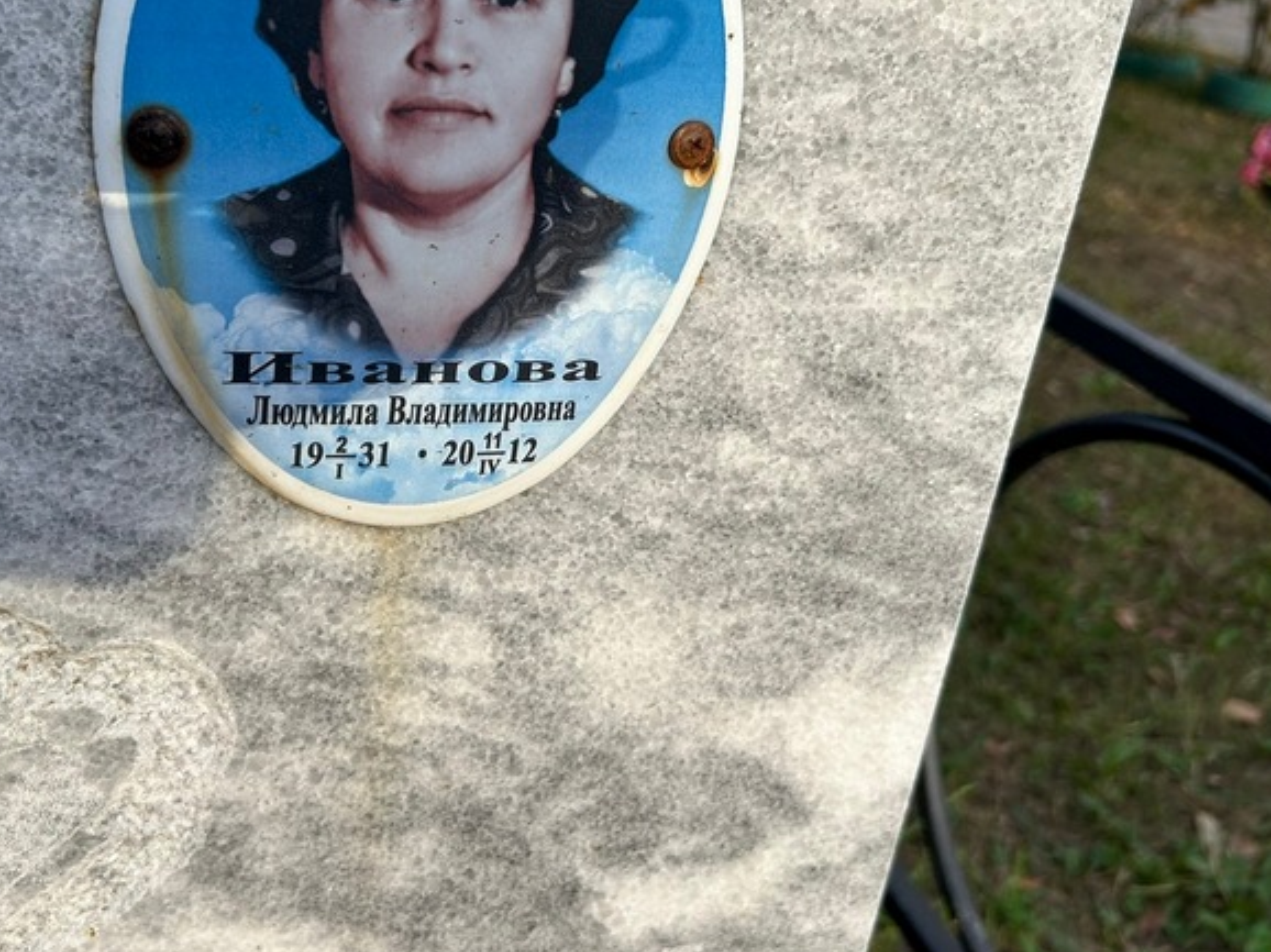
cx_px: 493
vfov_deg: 39.3
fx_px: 1321
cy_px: 339
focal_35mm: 36
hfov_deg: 51.0
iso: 50
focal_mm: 5.7
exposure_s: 1/853
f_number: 1.5
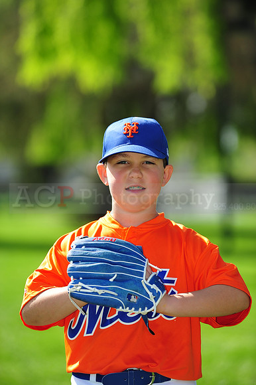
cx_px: 128
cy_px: 192
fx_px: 2136
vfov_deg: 10.3
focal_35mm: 200
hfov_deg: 6.9
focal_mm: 200
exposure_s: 1/800
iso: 200
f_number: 4.5
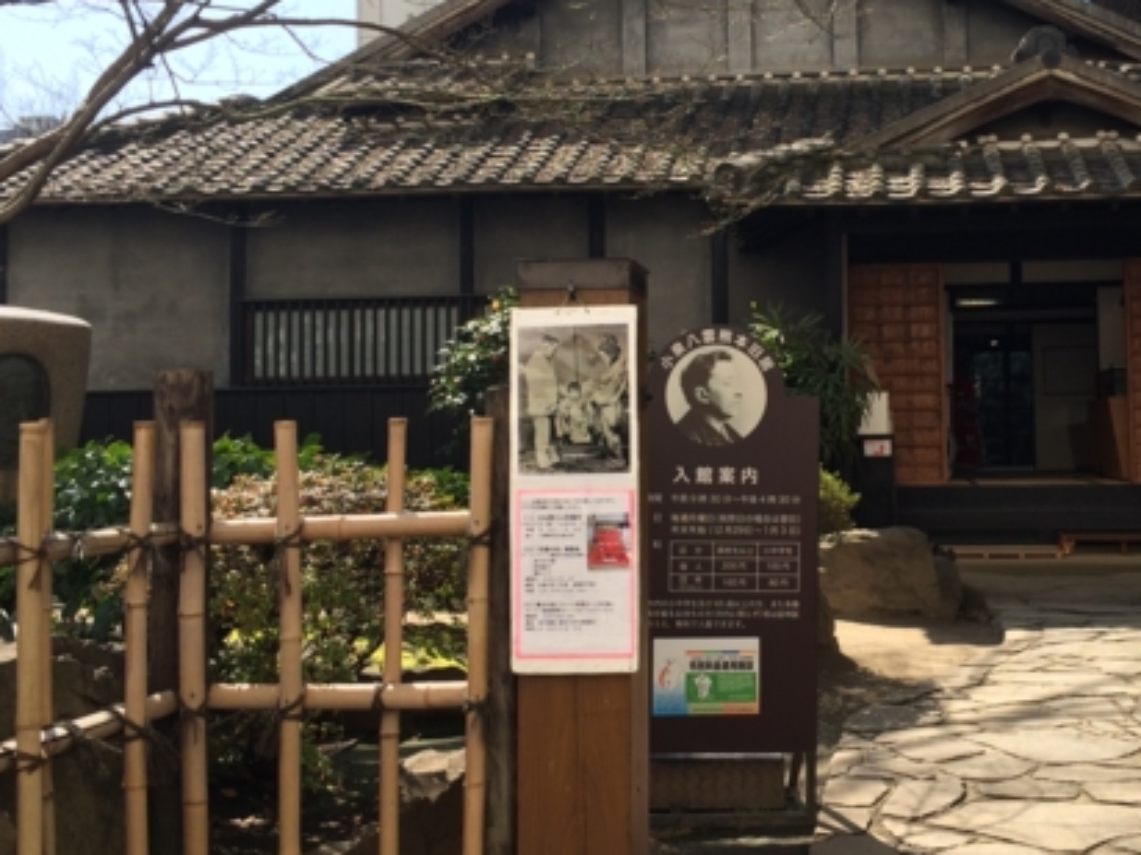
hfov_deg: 41.6
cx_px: 748
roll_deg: +1.7
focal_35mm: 45
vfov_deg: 32.1
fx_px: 1483
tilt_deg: +4.1
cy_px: 357
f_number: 2.2
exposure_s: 1/1001
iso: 32
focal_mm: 4.15
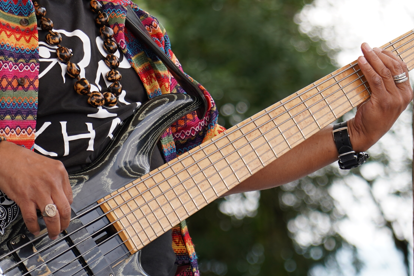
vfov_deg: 4.8
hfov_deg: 7.2
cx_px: 174
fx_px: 3289
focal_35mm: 286
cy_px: 18
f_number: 4.5
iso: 100
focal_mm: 105
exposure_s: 1/200
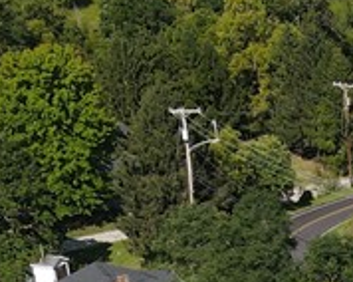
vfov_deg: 9.7
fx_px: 1409
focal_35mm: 135
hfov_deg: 13.3
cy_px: 747
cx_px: 557
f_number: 2.8
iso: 100
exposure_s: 1/640
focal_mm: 4.5
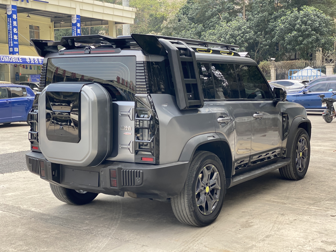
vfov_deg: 28.0
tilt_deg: -4.5
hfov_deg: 36.8
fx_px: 505
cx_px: 168
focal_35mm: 52
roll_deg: -0.9
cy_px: 126
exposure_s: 1/141
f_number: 2
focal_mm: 6
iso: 20
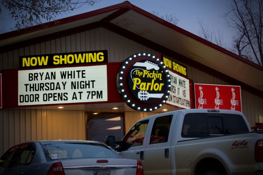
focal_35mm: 82
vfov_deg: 16.5
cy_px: 88
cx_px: 132
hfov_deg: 24.6
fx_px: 602
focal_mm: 55
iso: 400
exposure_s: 1/60
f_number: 5.6
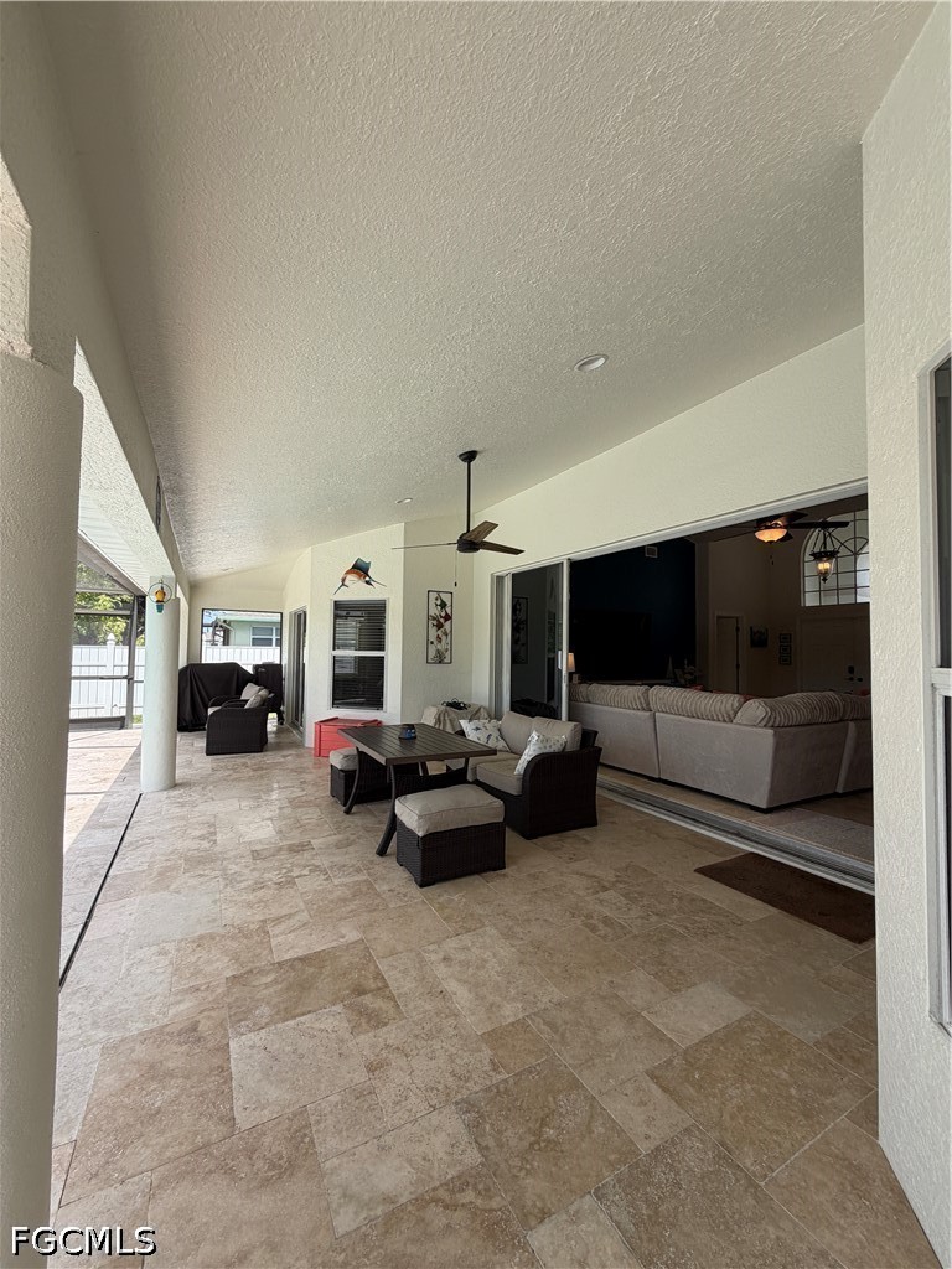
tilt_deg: +1.4
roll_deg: -1.7
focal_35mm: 14
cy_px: 634
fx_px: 513
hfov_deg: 85.7
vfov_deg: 102.1
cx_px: 476
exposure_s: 1/494
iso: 64
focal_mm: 2.22
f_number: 2.2
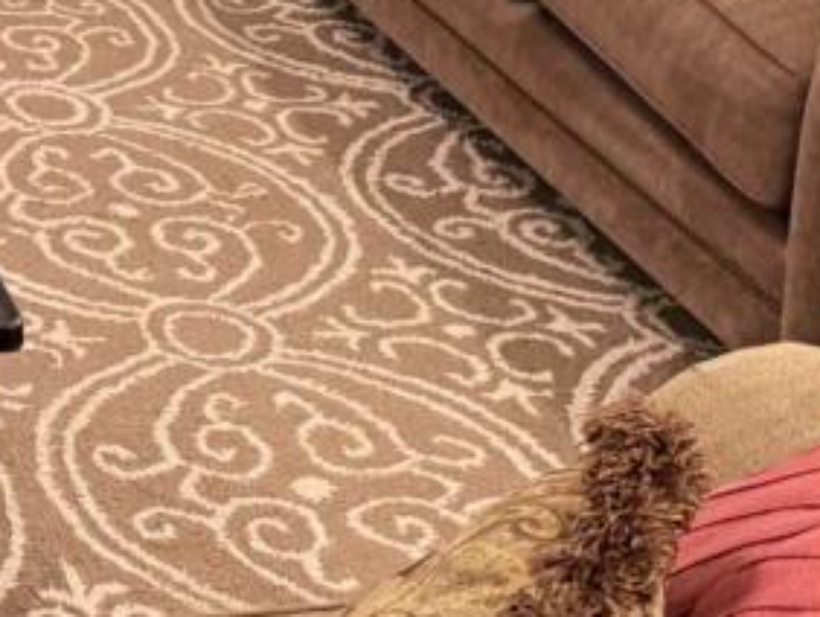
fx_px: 2418
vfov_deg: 13.3
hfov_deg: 16.2
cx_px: -654
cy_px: -434
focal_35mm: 102
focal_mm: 6.76
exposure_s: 1/60
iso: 250
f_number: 1.78
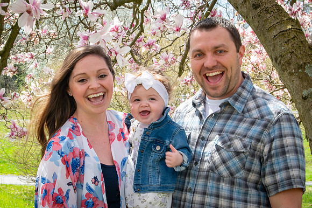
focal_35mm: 81
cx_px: 131
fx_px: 702
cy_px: 107
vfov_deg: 16.8
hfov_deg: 25.0
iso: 640
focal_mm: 70
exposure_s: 1/80
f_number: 20
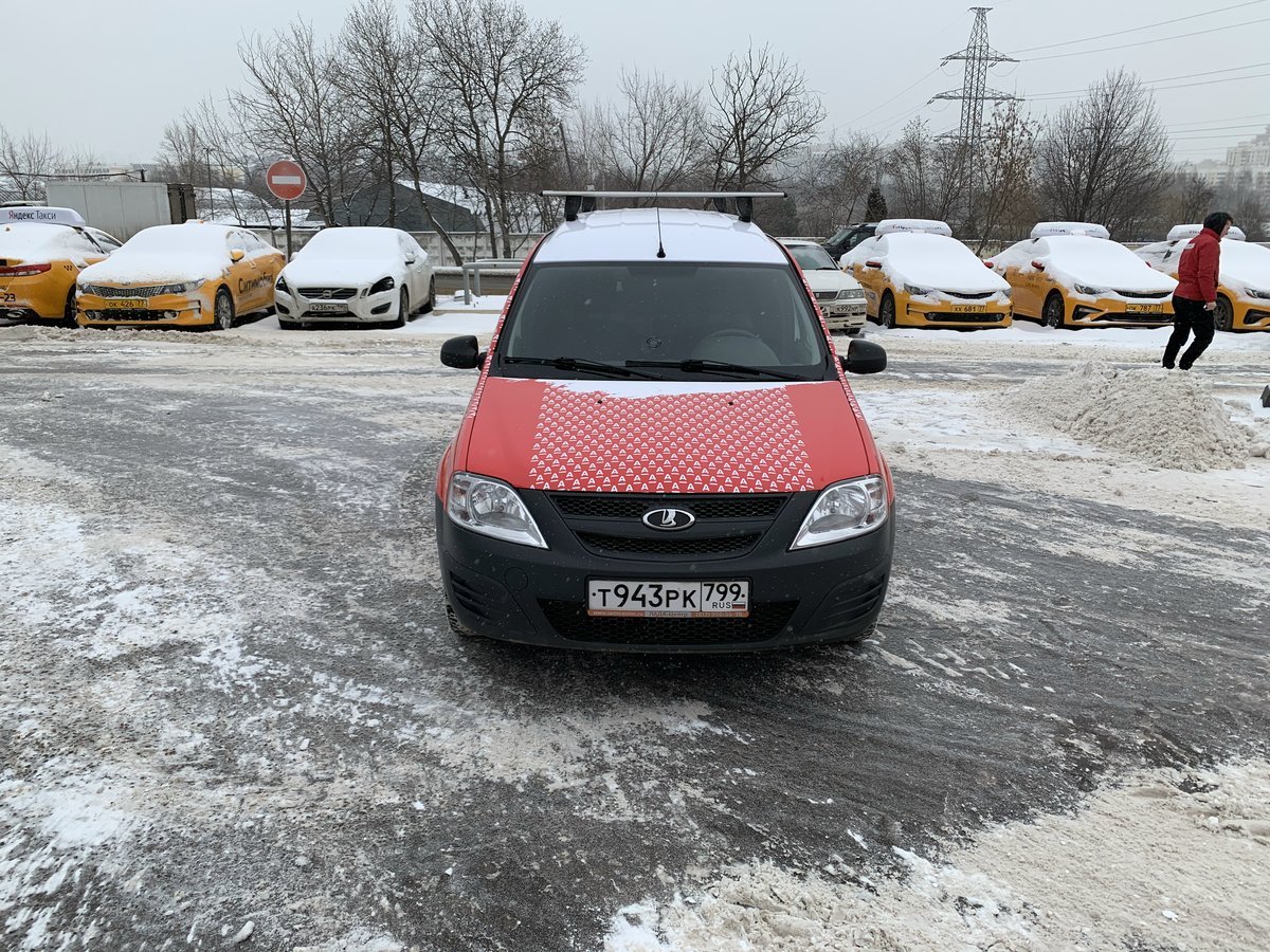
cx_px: 635
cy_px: 476
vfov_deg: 53.1
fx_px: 954
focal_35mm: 26
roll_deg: -0.2
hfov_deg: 67.3
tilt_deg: -14.9
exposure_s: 1/808
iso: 25
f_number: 1.8
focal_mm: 4.25
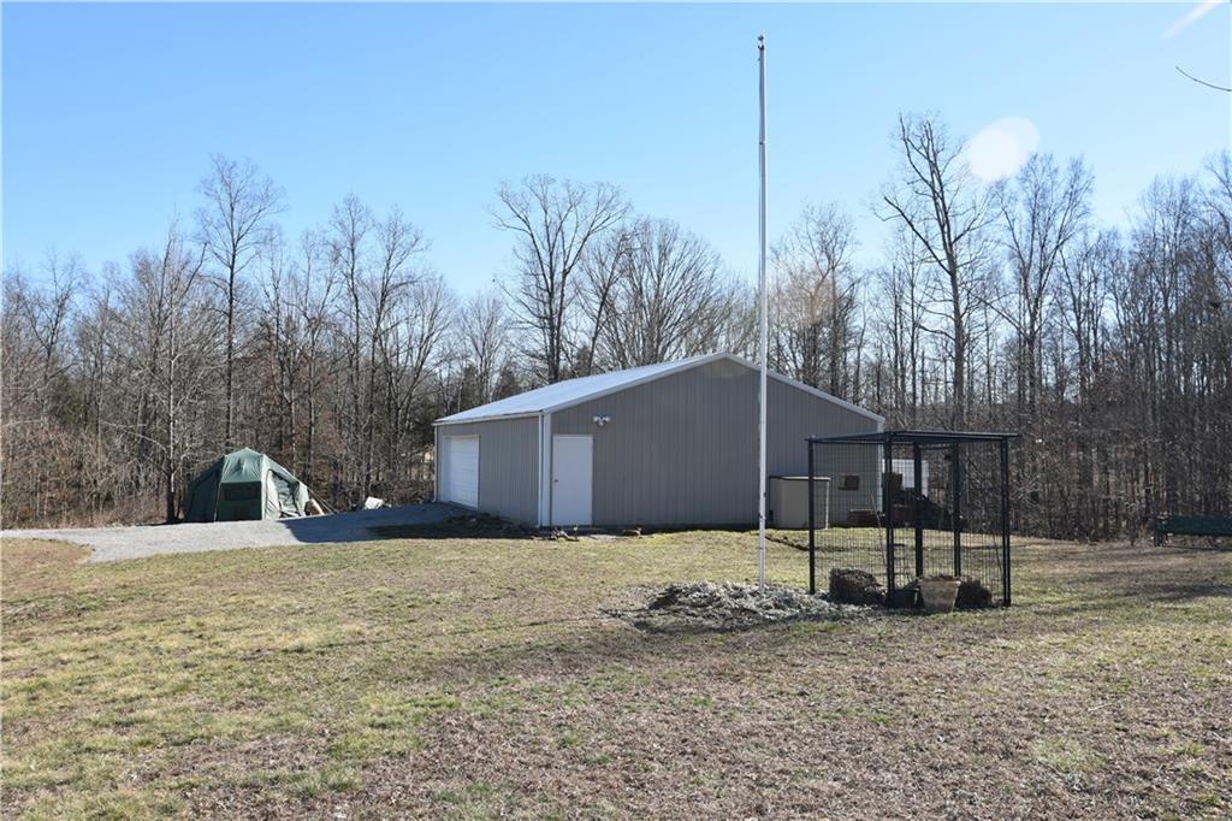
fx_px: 1026
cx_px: 616
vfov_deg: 43.6
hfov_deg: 61.9
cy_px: 410
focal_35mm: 30
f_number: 7.1
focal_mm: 20
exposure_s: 1/200
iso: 100
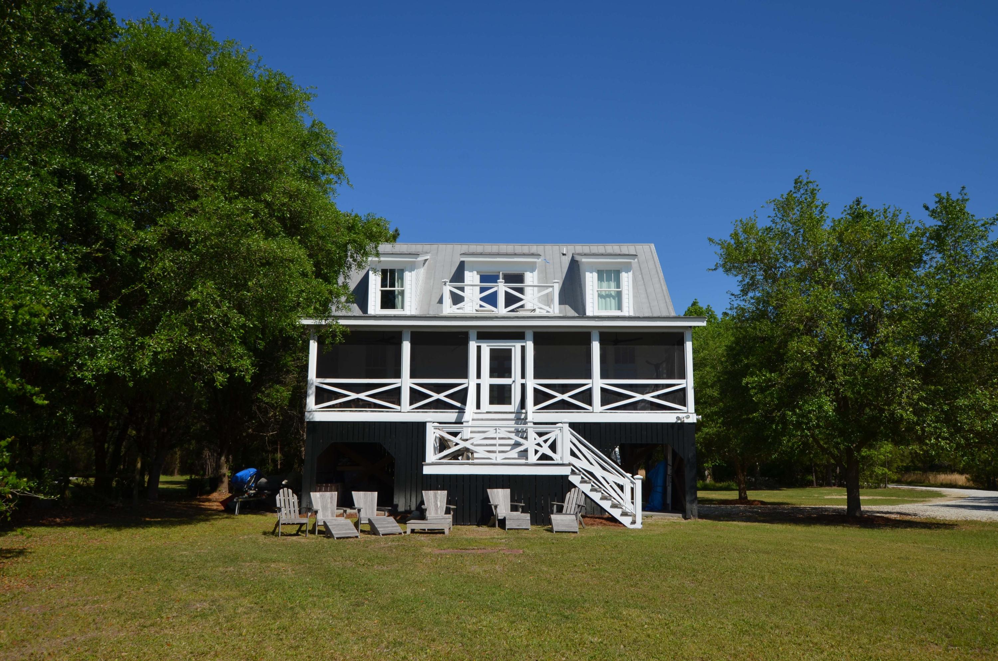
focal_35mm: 30
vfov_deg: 43.4
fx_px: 830
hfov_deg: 62.0
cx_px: 499
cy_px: 330
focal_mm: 20
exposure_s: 1/320
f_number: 9
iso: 100
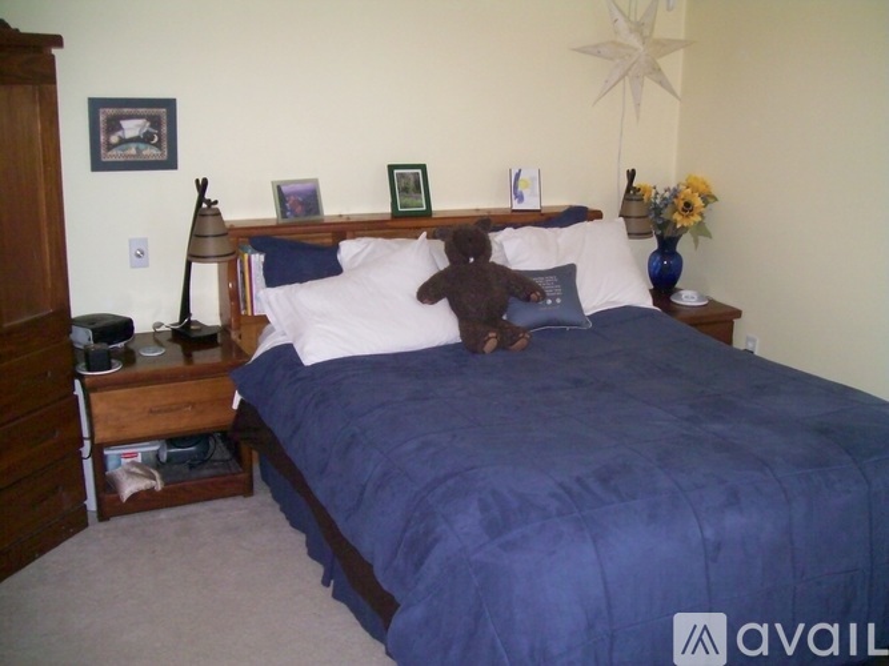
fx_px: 924
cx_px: 444
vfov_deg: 39.6
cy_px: 333
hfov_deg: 51.4
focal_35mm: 36
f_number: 2.7
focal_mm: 6
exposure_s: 1/64
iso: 160
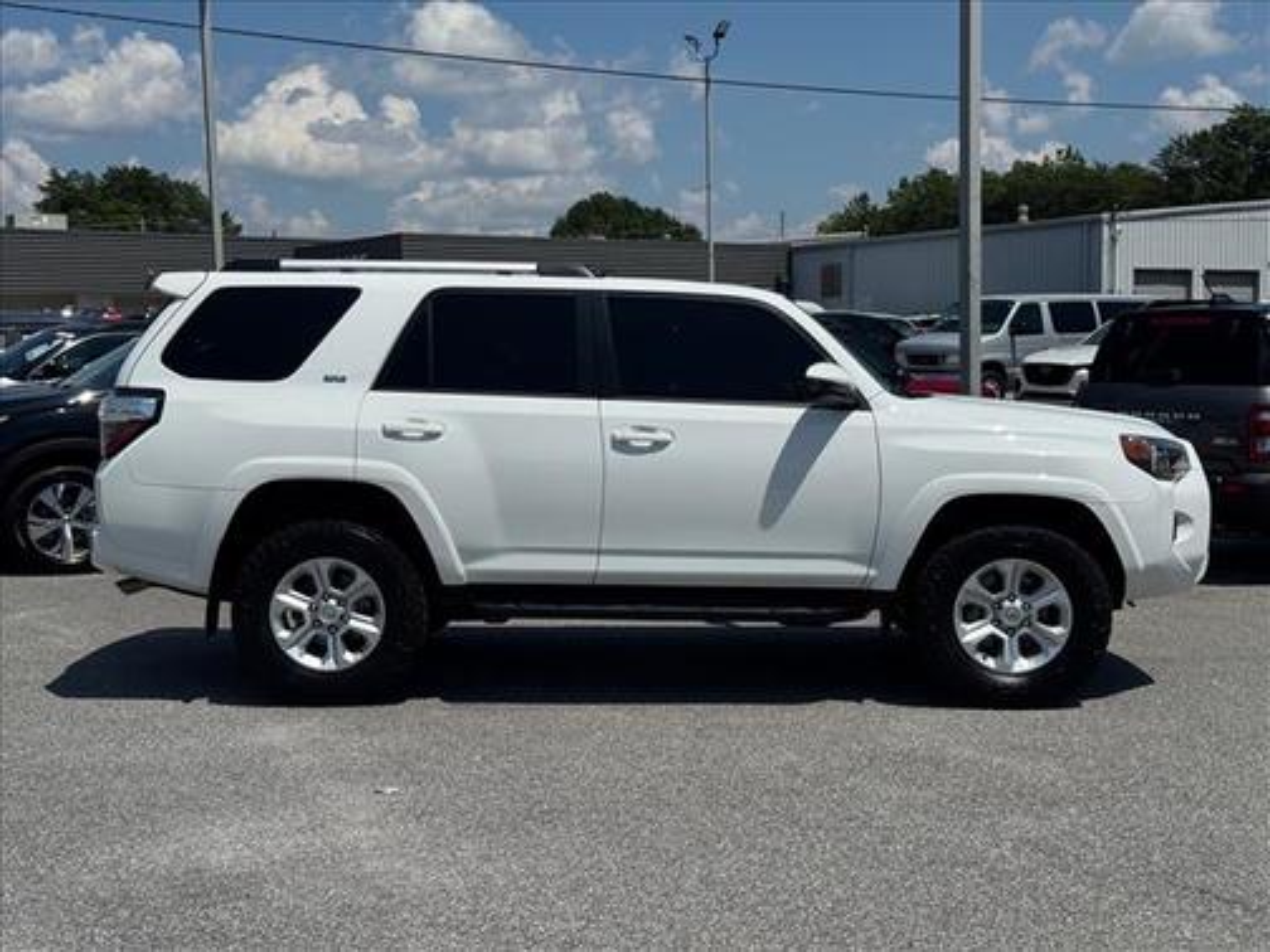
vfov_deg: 30.3
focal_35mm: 48
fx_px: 1761
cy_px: 476
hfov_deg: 39.7
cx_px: 635
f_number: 1.78
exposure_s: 1/12500
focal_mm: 6.76
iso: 64
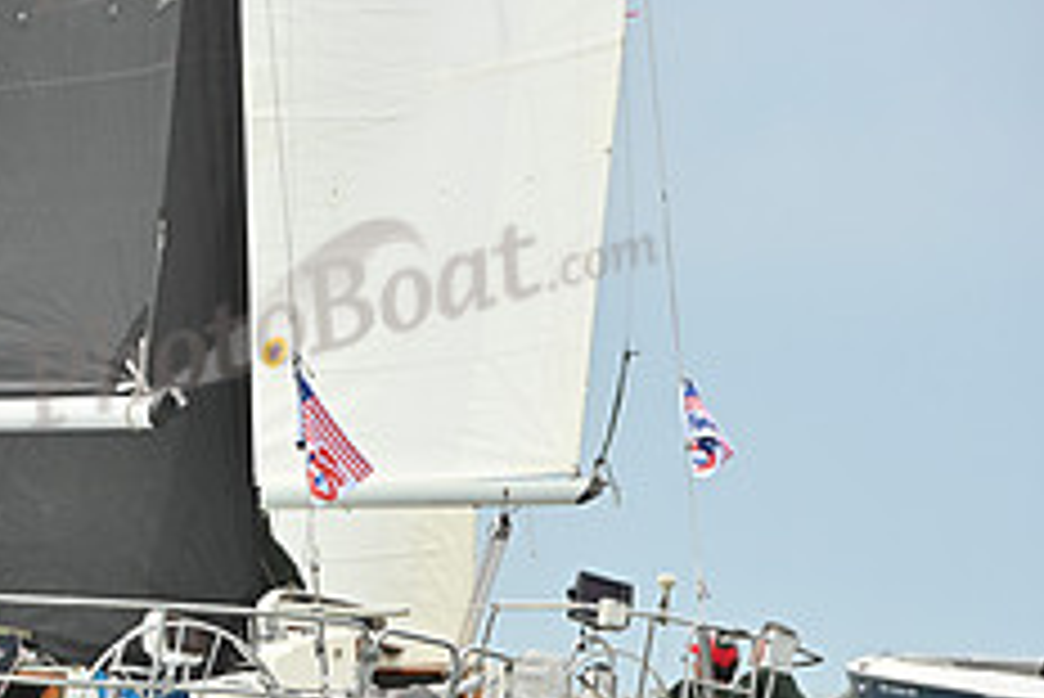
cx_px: -207
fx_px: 14479
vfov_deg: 2.8
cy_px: 610
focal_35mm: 499
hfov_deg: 4.1
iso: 320
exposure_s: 1/800
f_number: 10
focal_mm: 200
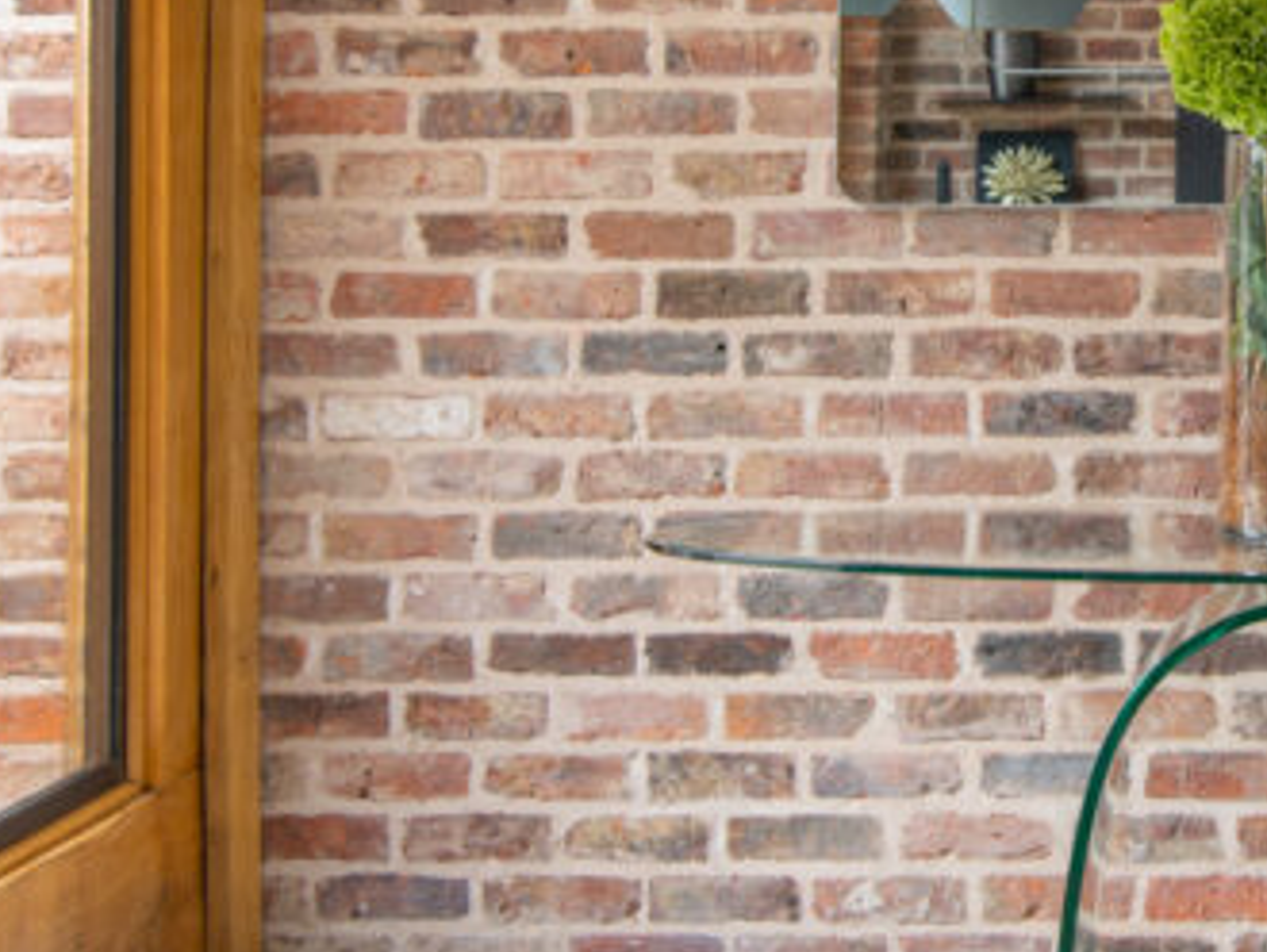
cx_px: 1328
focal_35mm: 103
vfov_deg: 14.3
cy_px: 205
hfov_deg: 18.5
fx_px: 3773
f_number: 8
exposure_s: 1/13
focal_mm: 34
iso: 100
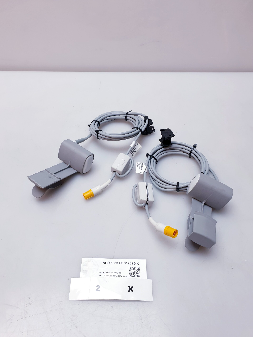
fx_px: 253
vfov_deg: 67.3
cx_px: 126
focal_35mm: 26
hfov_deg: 53.1
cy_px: 168
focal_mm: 4.3
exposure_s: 1/100
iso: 64
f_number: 2.4
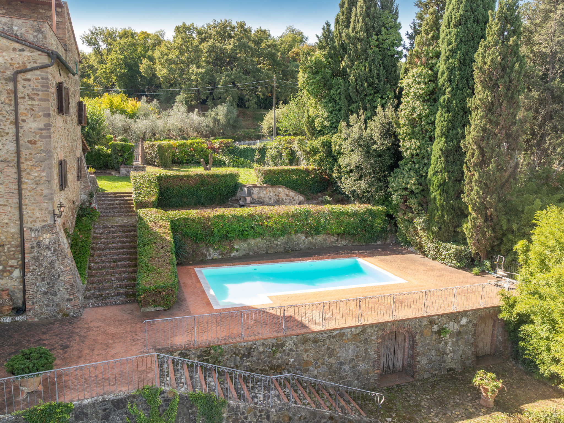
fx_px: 391
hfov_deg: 71.6
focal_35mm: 24
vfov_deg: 56.8
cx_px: 282
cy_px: 212
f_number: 6.3
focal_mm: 12.29
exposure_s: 1/60
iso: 100
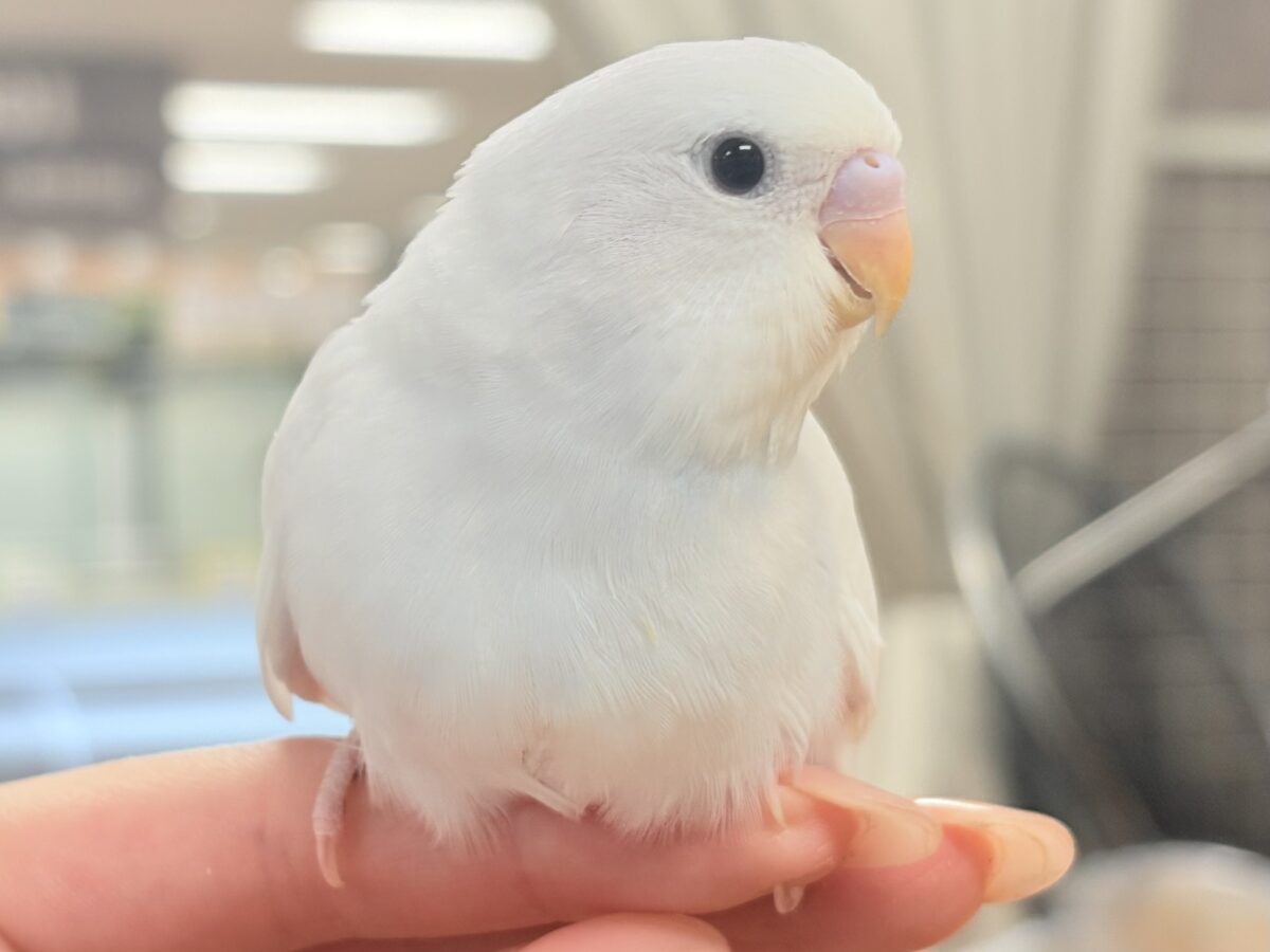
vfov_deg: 28.0
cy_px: 476
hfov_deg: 36.8
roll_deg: +1.7
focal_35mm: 52
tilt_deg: +0.1
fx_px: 1908
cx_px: 635
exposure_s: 1/121
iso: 50
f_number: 1.6
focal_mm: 5.96
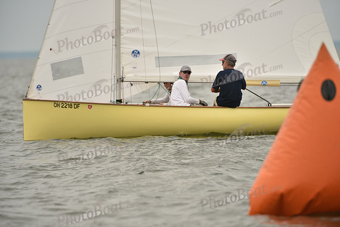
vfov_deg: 3.4
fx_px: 3778
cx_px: 170
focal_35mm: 400
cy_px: 114
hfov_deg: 5.2
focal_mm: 400
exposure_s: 1/2000
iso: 320
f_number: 4.5
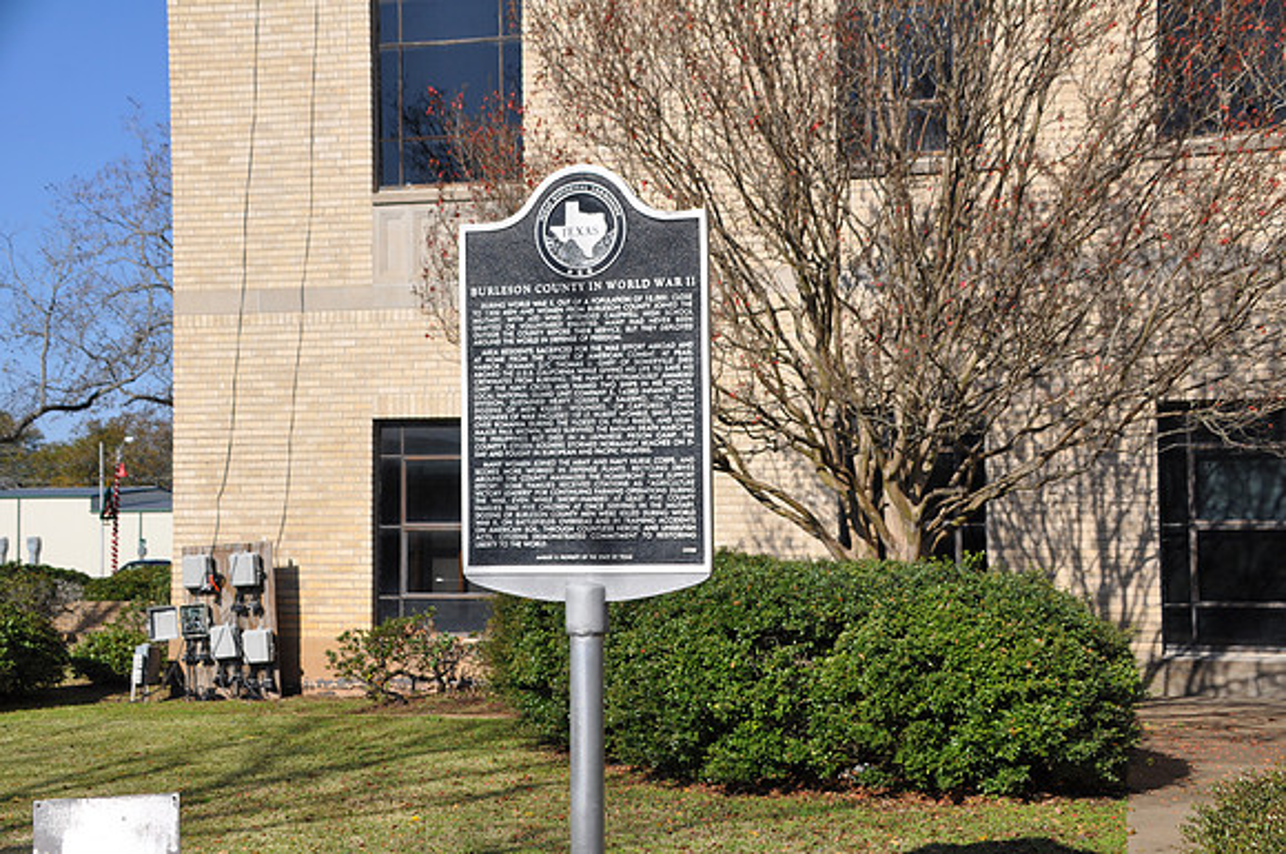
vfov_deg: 23.7
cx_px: 643
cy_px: 427
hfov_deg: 35.1
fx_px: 2033
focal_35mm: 57
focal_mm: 38
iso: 200
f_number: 9
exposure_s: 1/320
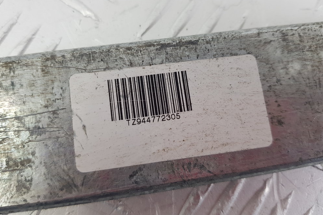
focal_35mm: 28
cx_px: 161
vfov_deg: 46.3
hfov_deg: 65.5
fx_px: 251
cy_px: 92
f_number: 1.7
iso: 64
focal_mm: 4.2
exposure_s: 1/100
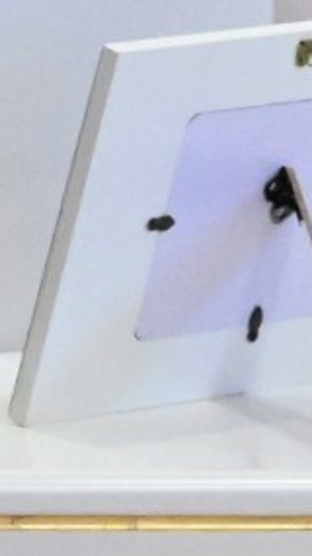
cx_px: -1890
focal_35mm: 536
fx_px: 7895
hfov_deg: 2.1
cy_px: -1028
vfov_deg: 3.9
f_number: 4.5
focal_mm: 45
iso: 6400
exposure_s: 1/320
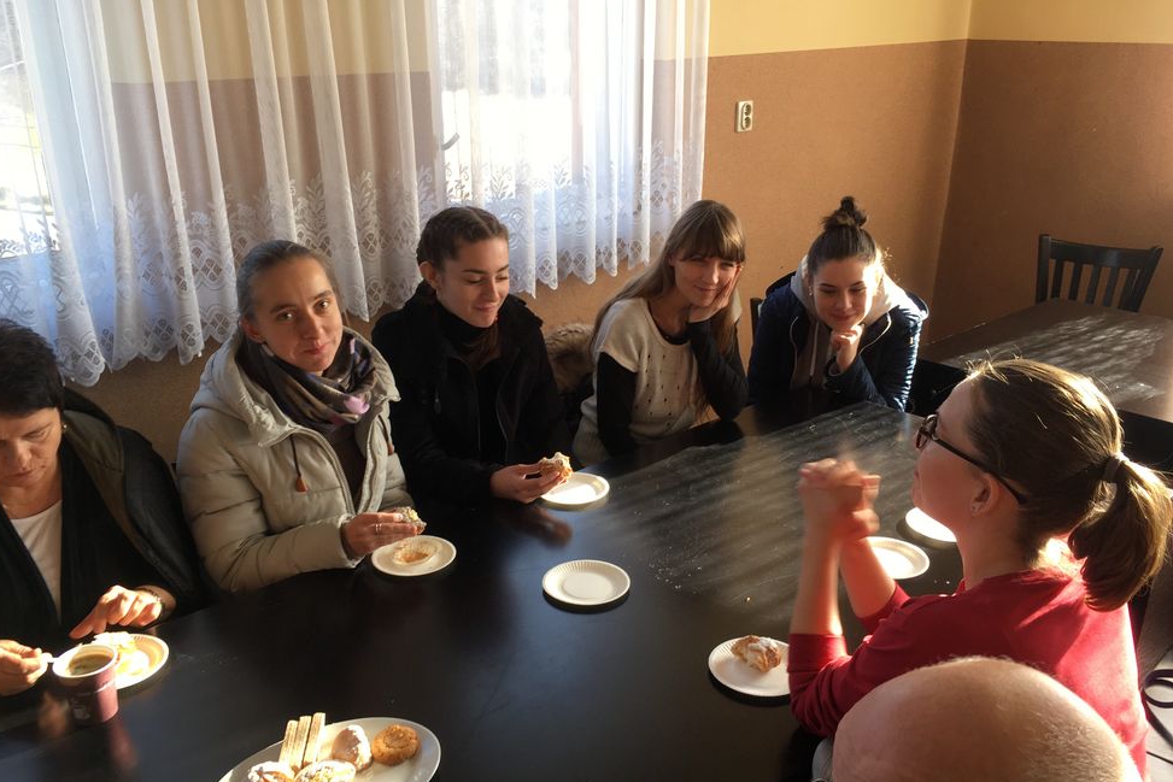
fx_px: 1010
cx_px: 571
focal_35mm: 31
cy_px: 449
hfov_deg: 60.3
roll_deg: +2.0
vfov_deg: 42.2
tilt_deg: -22.5
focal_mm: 4.15
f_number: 2.2
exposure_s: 1/50
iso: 32
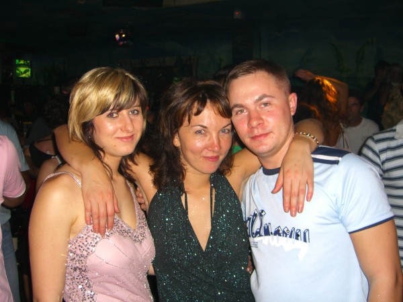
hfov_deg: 49.0
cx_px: 202
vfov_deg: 37.7
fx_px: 442
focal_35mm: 38
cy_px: 151
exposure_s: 1/60
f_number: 2.8
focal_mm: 7.9
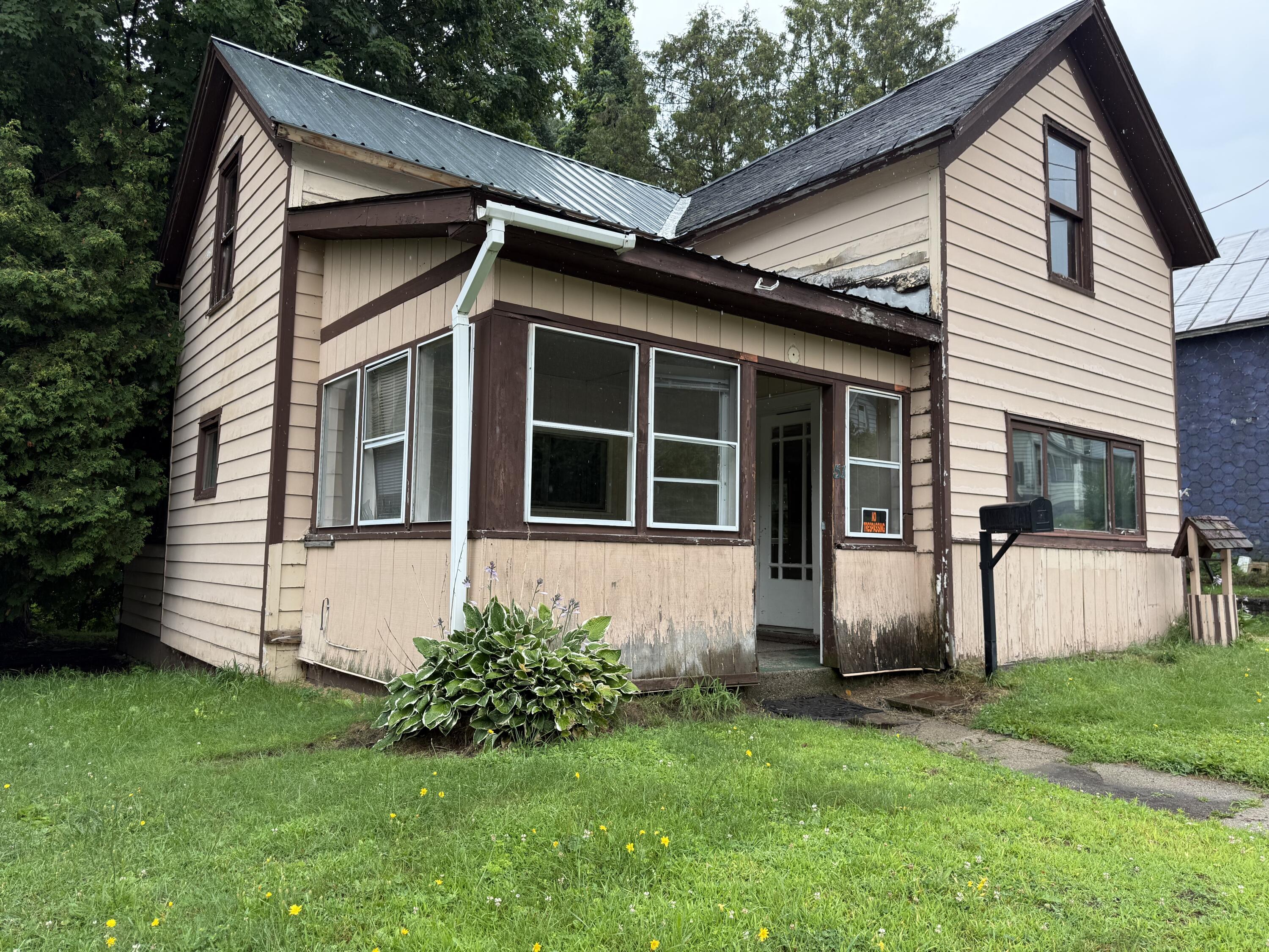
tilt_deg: +5.3
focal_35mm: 24
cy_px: 476
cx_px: 634
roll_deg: -2.0
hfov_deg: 71.6
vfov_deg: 56.8
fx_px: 880
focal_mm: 6.76
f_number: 1.78
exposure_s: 1/1122
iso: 80
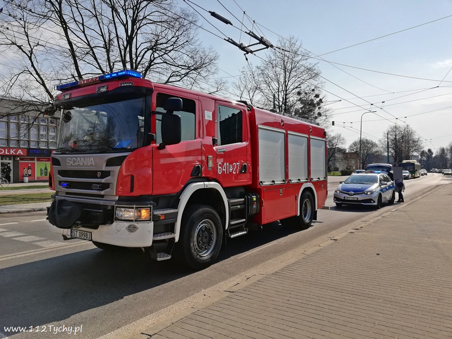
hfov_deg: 67.3
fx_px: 340
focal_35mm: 26
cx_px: 226
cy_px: 170
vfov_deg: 53.1
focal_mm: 3.81
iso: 50
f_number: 2.2
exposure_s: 1/1908
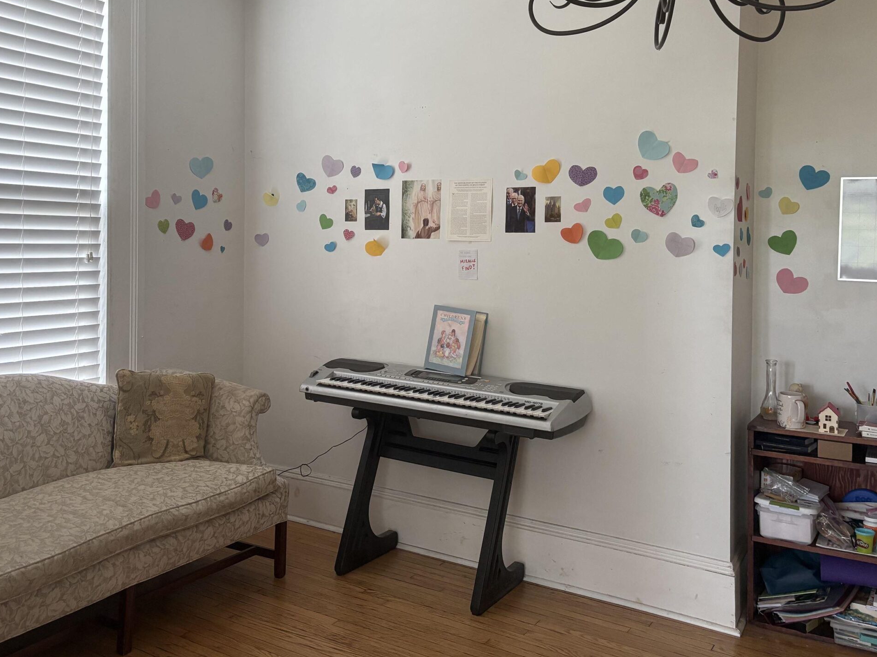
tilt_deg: -0.4
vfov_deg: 40.4
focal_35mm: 35
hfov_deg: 52.2
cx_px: 343
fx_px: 887
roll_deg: -2.5
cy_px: 244
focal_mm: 5.96
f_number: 1.6
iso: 125
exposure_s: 1/118
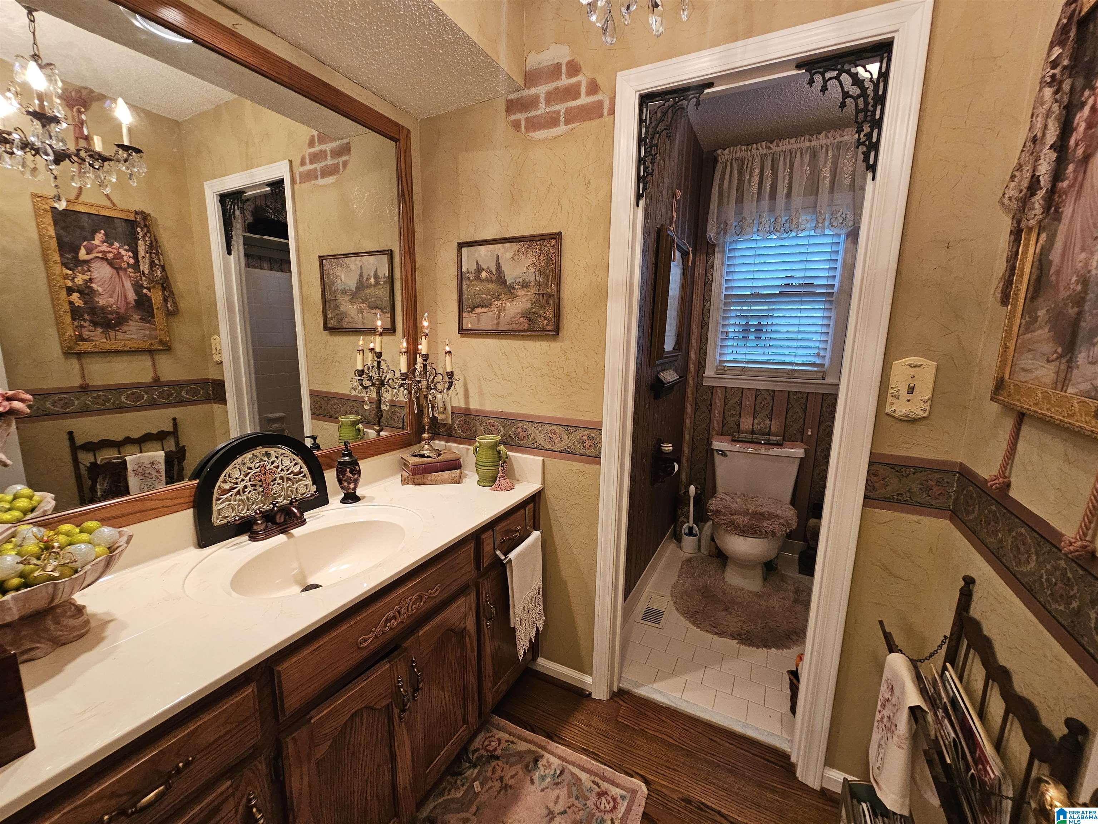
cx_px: 549
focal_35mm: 13
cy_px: 412
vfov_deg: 89.9
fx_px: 412
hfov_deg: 106.2
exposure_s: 1/60
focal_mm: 2.2
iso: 250
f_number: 2.2
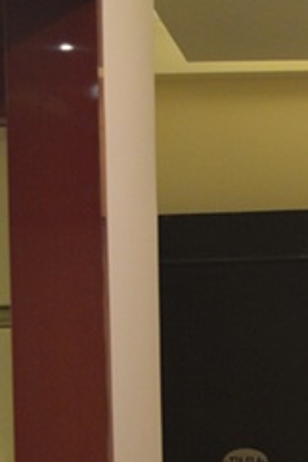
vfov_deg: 11.1
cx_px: 541
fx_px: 2365
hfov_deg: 7.3
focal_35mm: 184
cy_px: 435
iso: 500
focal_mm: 22
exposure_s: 1/60
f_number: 4
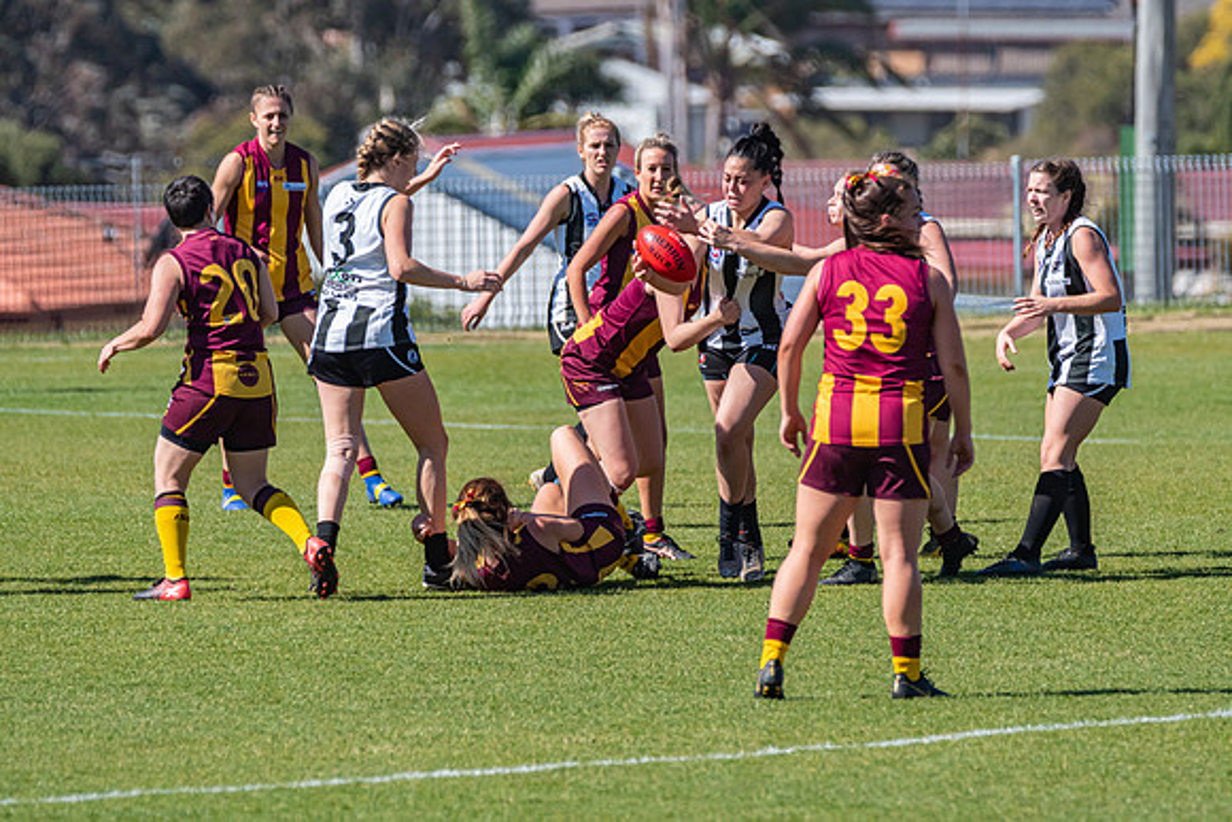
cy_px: 411
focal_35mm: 678
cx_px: 616
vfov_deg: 2.0
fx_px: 23190
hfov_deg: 3.0
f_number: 8
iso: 800
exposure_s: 1/2500
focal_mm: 450
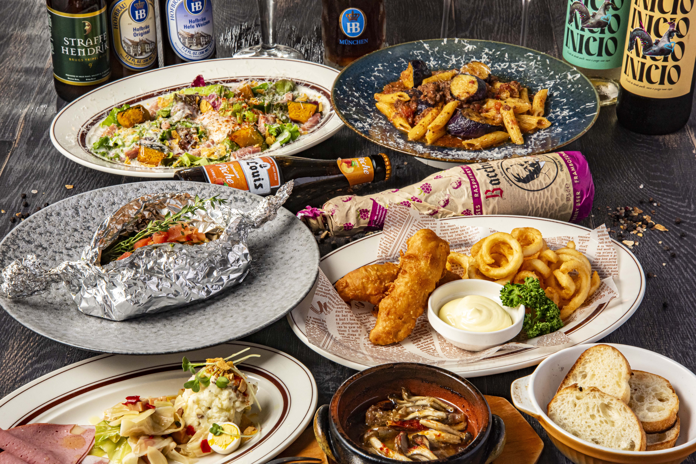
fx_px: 1644
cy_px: 232
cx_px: 348
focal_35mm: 85
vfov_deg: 16.1
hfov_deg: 23.9
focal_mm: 85
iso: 400
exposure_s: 1/160
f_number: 20
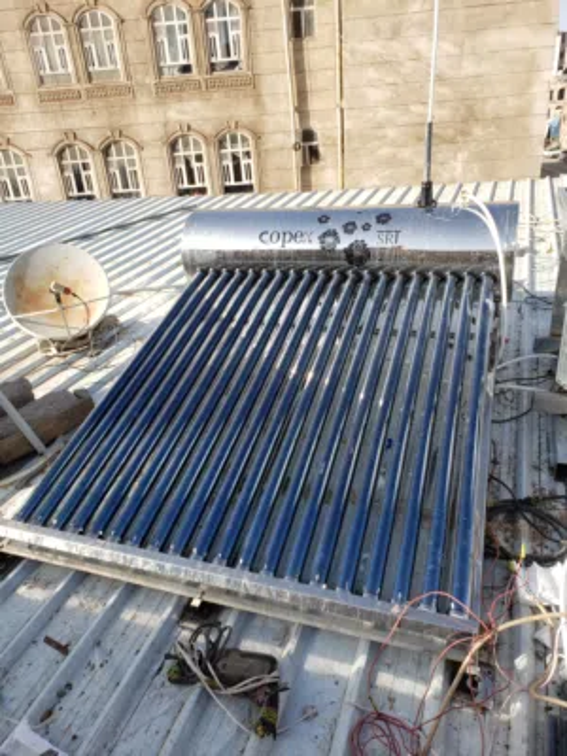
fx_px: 568
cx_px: 284
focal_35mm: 26
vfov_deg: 67.3
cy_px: 378
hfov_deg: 53.1
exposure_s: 1/621
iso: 50
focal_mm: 4.3
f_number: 2.4
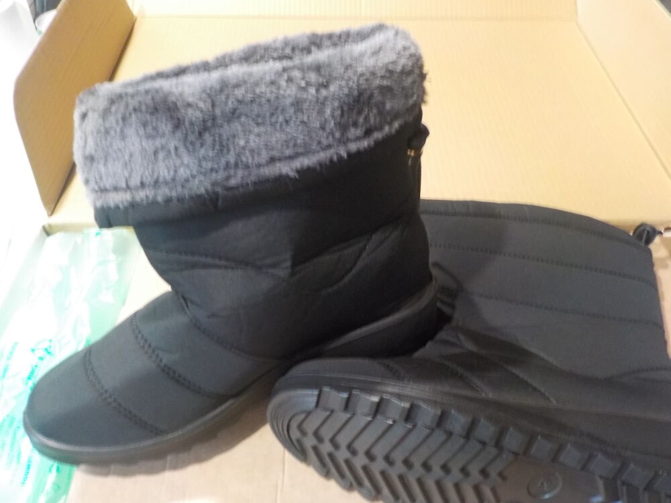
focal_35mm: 30
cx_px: 336
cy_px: 252
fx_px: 582
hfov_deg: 60.0
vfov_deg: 46.8
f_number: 3.3
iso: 560
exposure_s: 1/8
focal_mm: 4.1
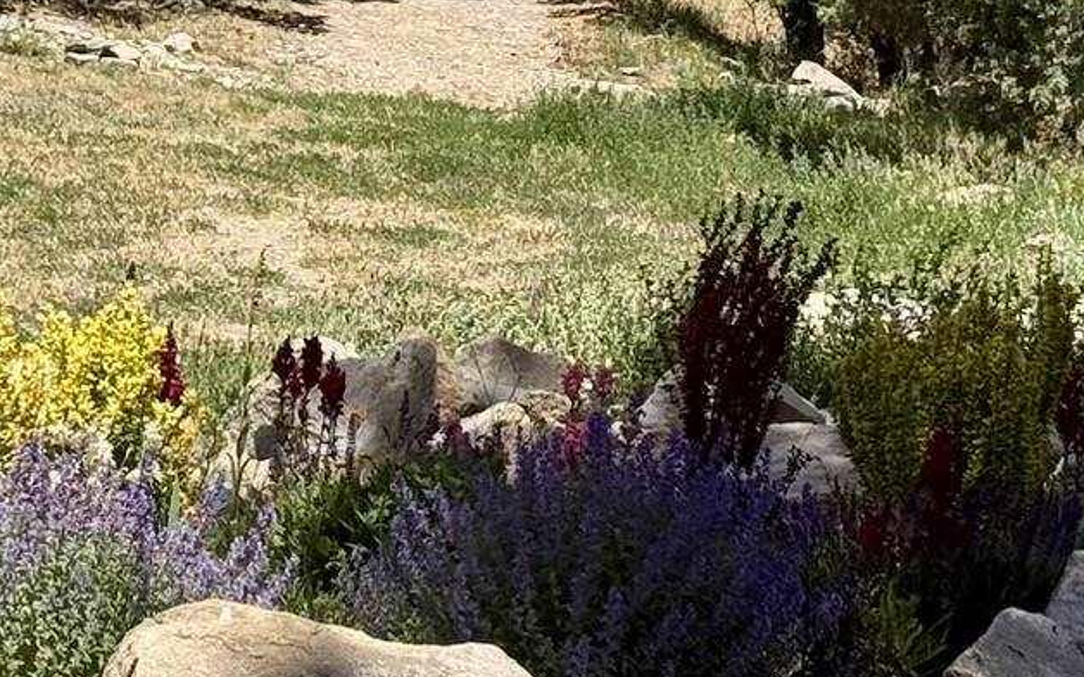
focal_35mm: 166
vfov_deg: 7.9
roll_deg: -1.4
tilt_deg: +3.2
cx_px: 577
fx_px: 4902
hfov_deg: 12.6
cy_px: 50
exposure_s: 1/3534
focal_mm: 6.76
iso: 80
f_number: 1.78
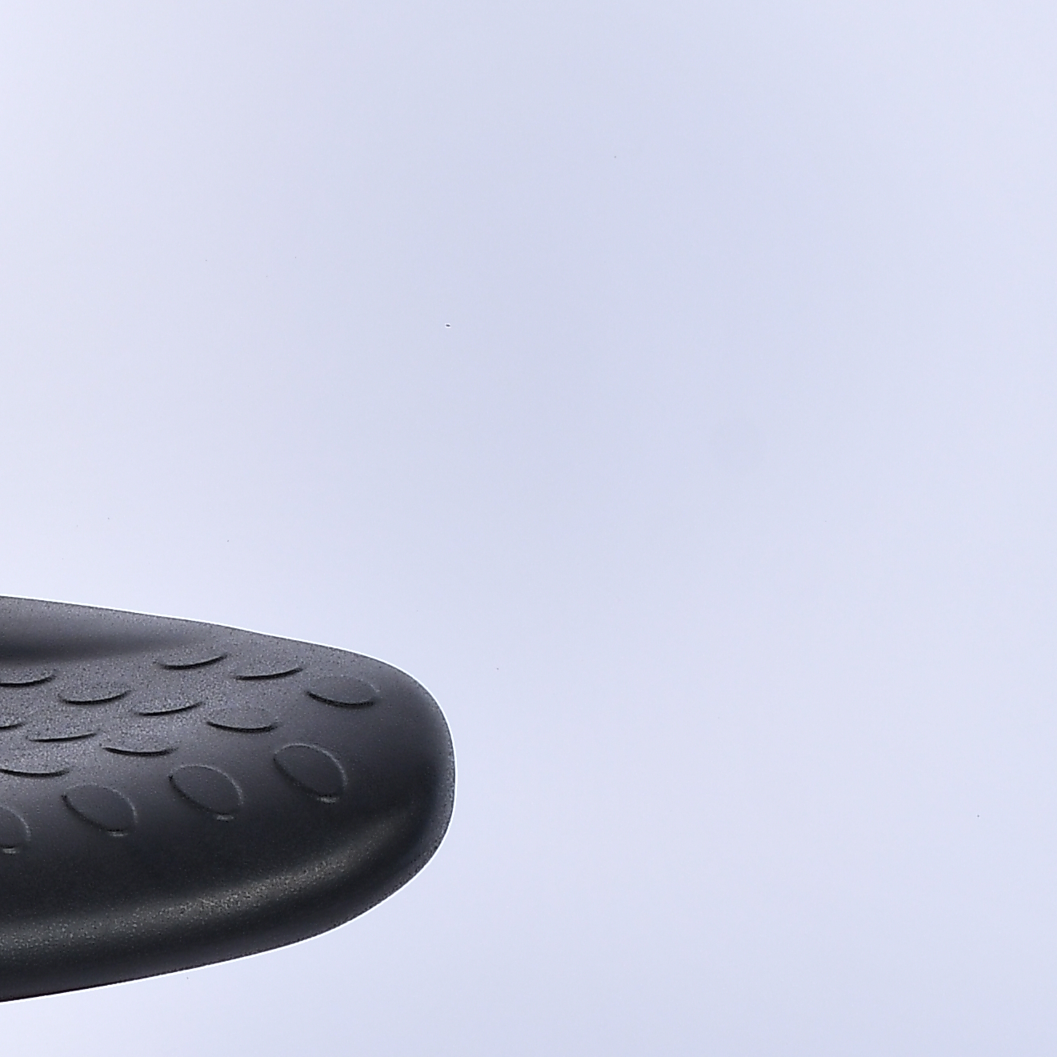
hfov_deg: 8.1
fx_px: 7427
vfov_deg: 8.1
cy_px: 907
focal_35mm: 215
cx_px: -252
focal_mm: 40
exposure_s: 1/125
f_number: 9
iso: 125
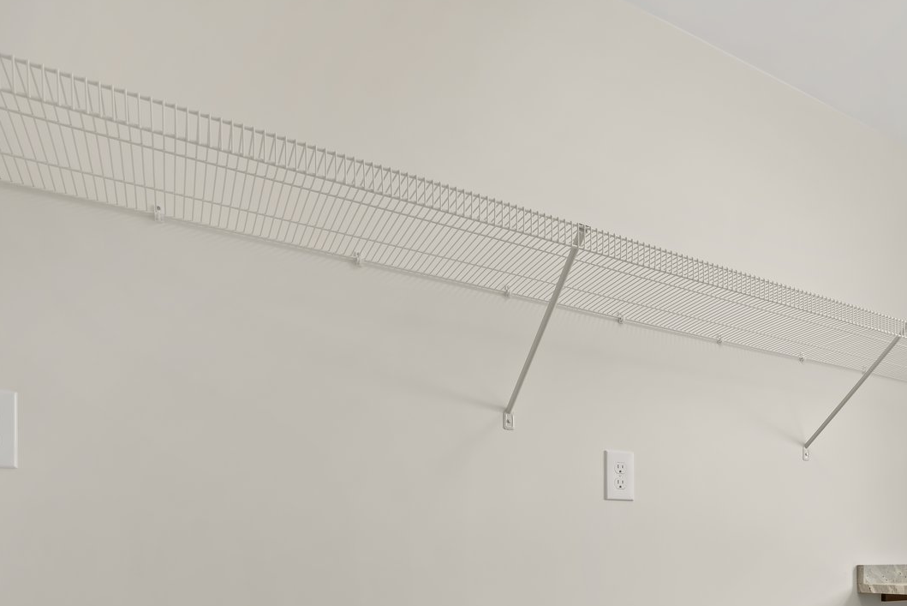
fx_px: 731
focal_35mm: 29
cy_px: 573
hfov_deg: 57.9
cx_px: 750
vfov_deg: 40.6
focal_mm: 15
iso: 125
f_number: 7.1
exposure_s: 1.3
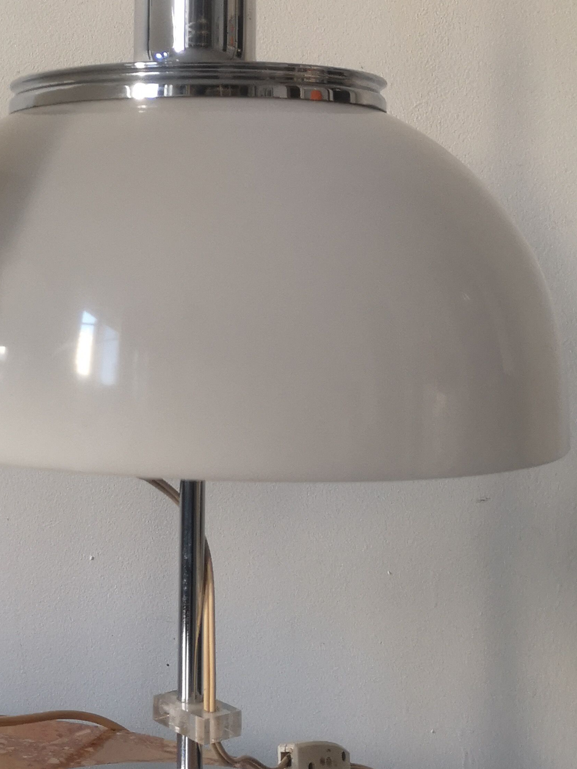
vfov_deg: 31.0
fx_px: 1378
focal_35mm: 62
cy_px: 270
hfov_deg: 22.6
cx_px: -13
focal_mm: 3.95
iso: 160
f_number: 1.8
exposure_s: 1/50
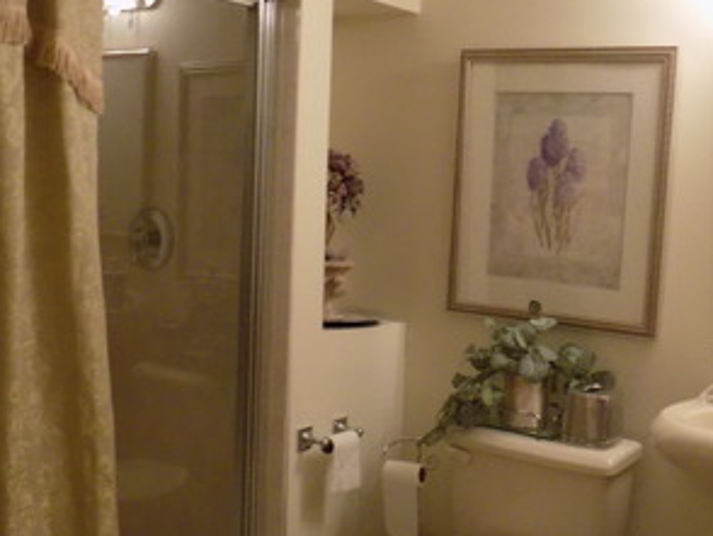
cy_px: 313
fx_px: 1031
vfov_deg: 29.1
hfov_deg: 38.1
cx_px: 412
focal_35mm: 50
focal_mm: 4
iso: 320
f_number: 3.1
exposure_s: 1/30
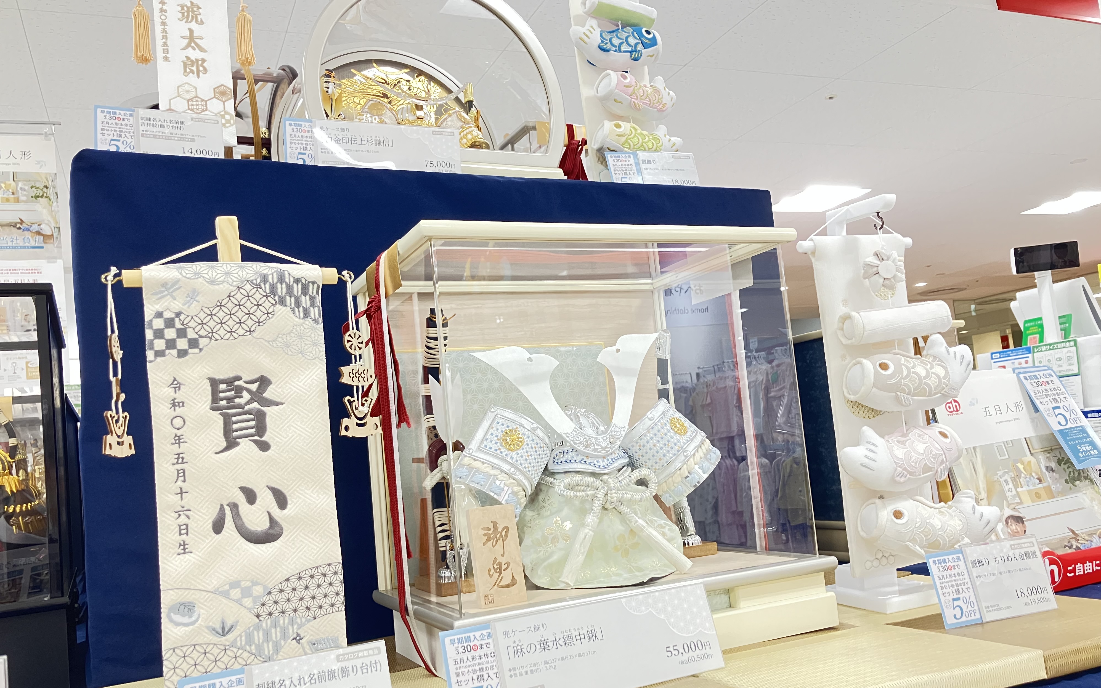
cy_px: 378
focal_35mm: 30
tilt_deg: +5.5
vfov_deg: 41.8
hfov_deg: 62.9
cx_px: 556
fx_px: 900
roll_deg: +5.4
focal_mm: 3.99
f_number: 1.8
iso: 200
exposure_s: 1/60
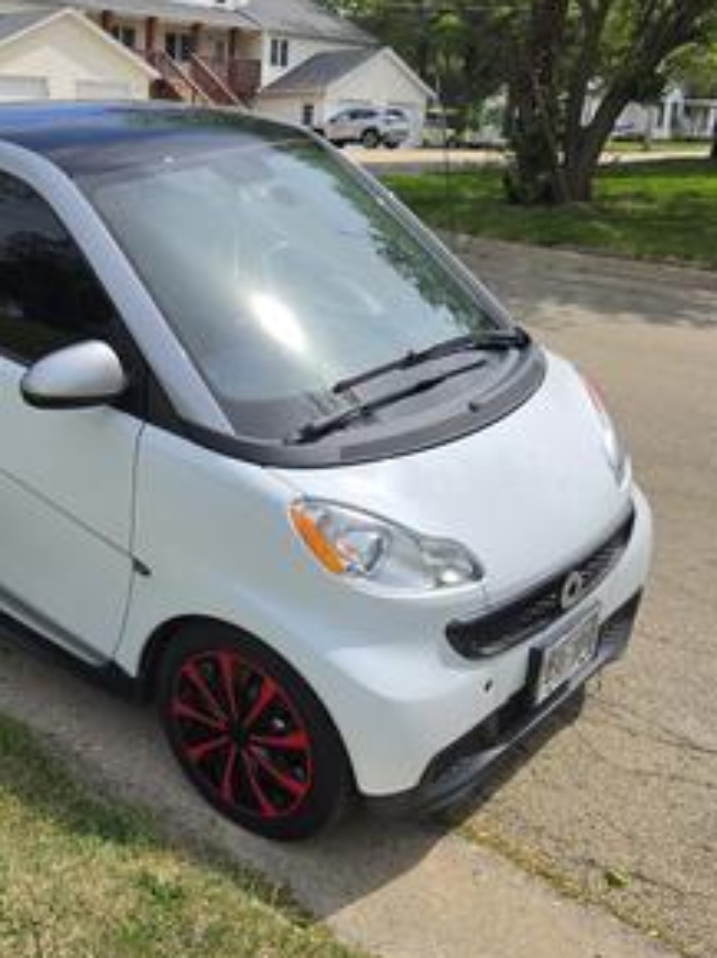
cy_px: 562
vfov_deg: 46.6
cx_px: 142
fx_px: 1106
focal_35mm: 40
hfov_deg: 34.8
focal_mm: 5.4
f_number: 1.8
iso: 80
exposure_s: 1/5697
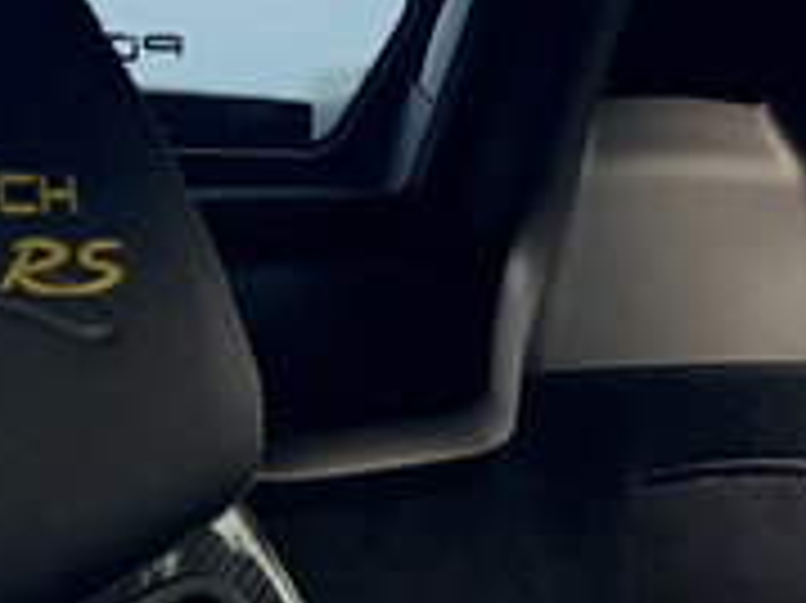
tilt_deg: -8.2
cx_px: 401
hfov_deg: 19.1
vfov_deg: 13.3
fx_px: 2397
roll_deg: +0.1
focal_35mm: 103
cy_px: 968
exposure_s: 1/80
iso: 200
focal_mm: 6.76
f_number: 1.78
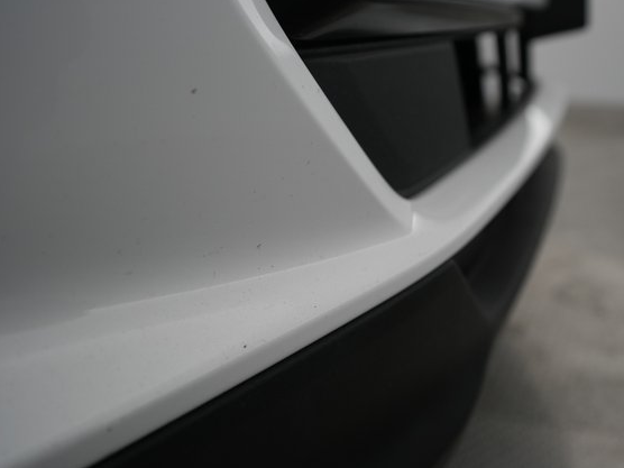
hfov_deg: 58.1
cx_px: 356
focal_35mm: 31
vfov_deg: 45.4
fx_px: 559
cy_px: 235
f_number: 4.5
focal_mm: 28
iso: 1000
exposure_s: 1/100
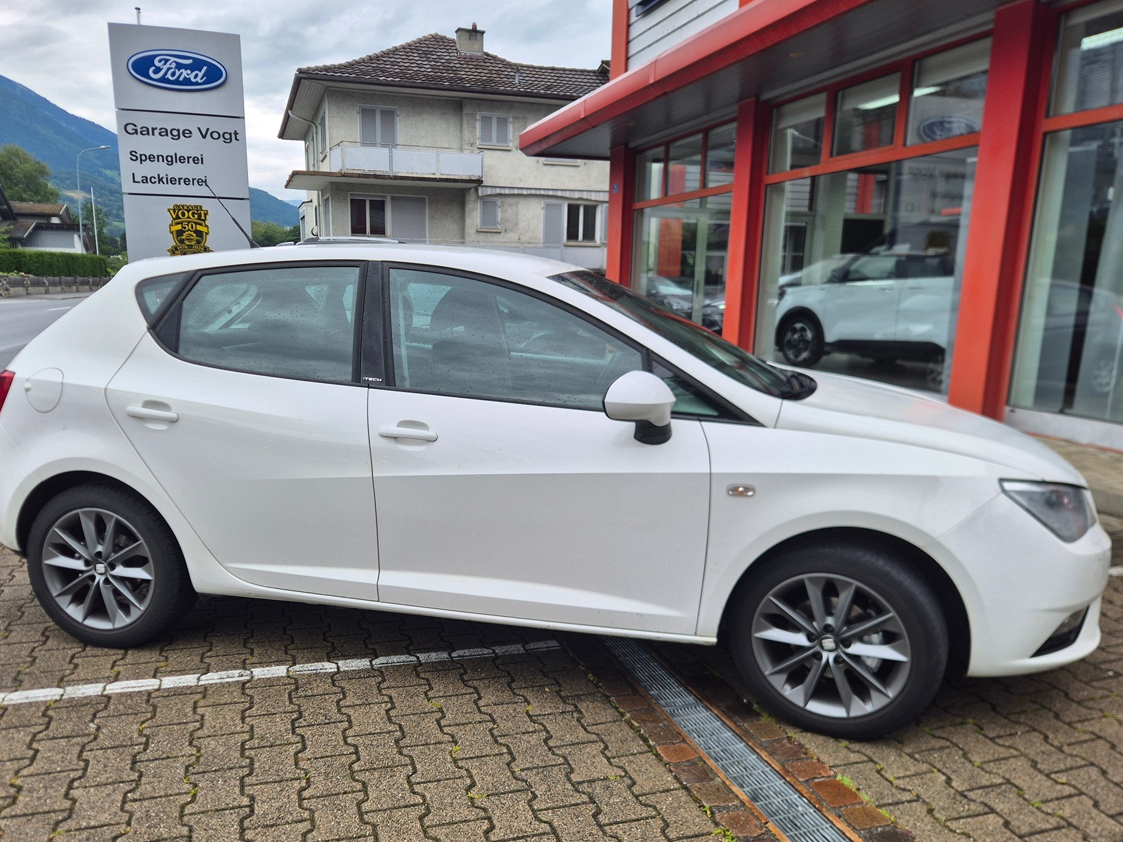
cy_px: 466
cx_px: 521
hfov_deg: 65.2
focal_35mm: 27
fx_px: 876
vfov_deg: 51.3
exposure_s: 1/180
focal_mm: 5.4
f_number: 1.8
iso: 32
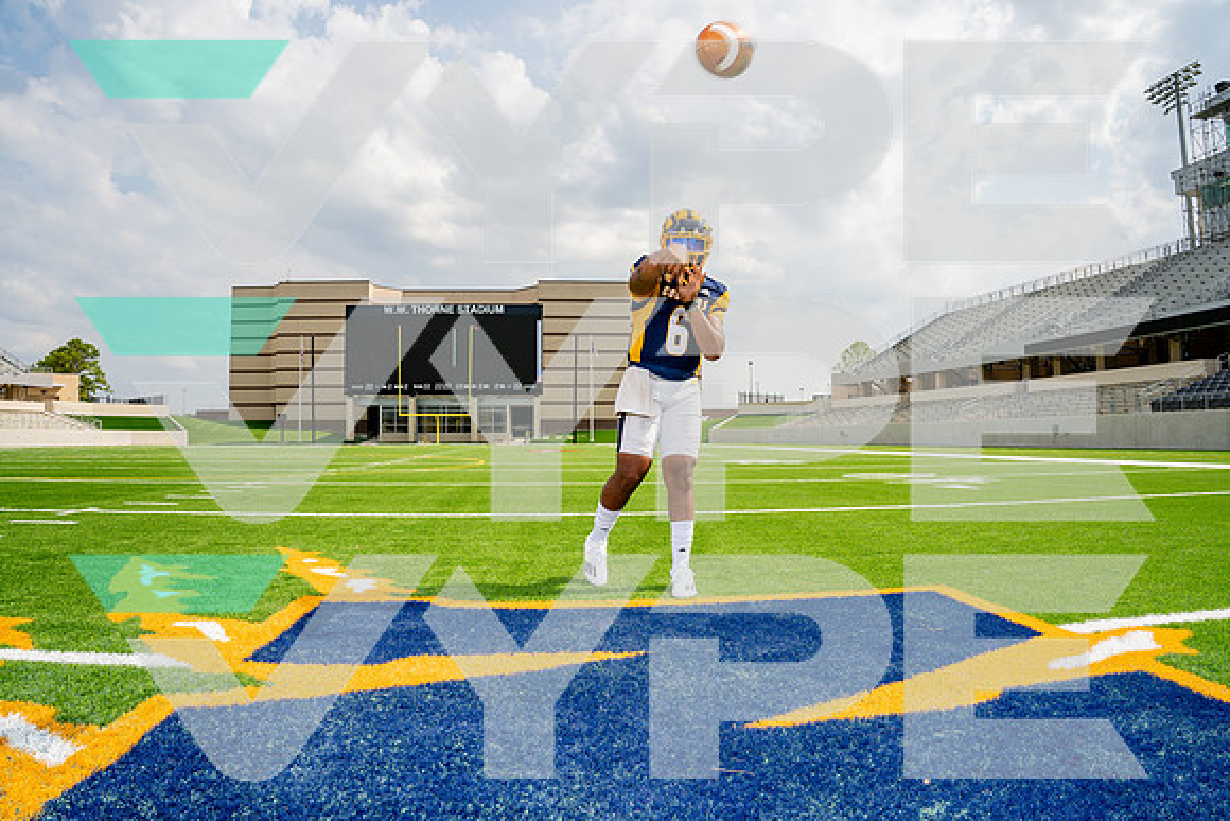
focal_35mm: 21
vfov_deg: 60.0
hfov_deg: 81.7
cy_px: 410
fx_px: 711
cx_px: 615
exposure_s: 1/250
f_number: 8
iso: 100
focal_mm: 20
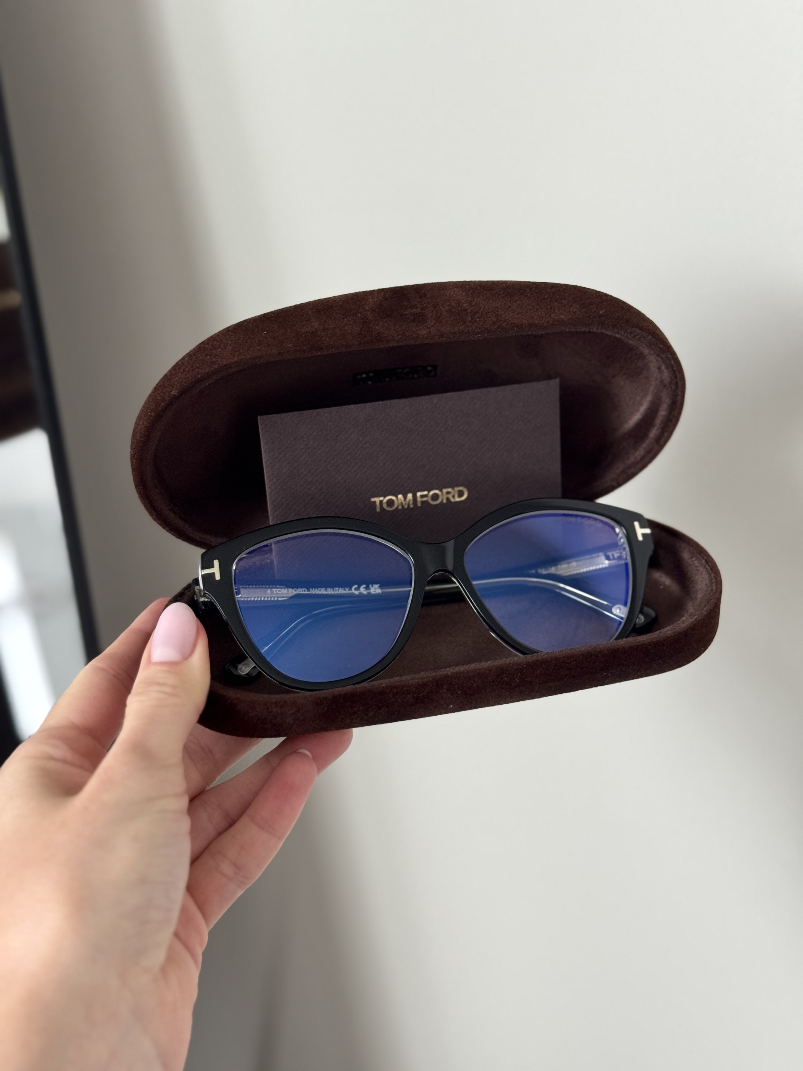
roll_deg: -0.7
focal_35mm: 48
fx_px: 1485
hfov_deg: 30.3
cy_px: 536
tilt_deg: -27.2
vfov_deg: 39.7
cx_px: 402
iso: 125
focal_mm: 6.76
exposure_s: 1/60
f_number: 1.78
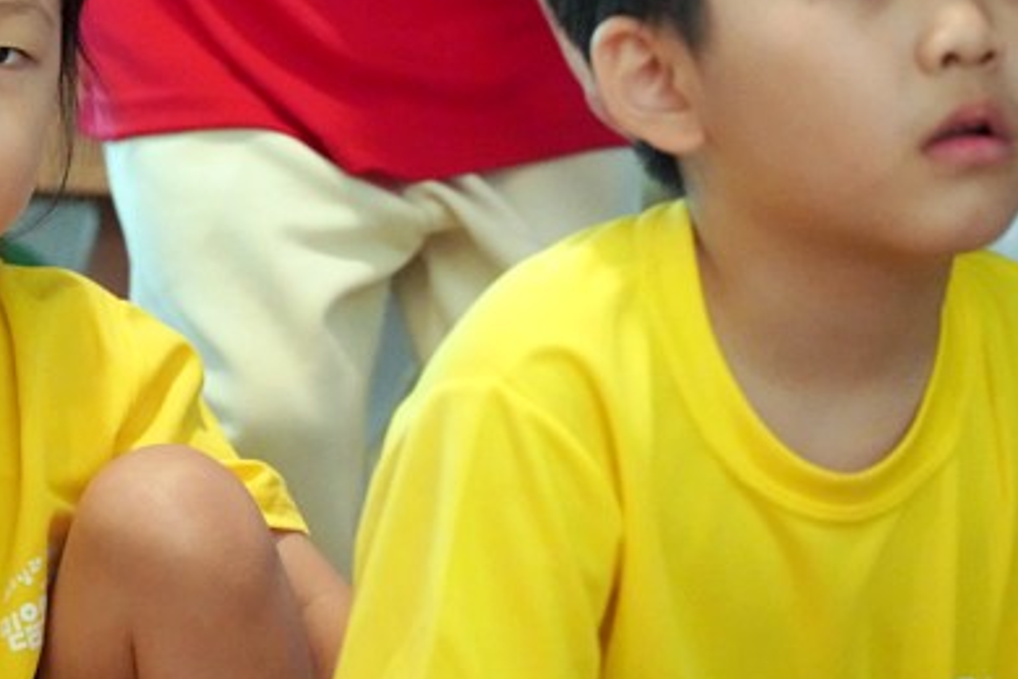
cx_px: -63
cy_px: 115
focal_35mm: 462
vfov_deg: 3.0
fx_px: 13063
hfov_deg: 4.5
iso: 10000
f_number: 4
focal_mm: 200
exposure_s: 1/250
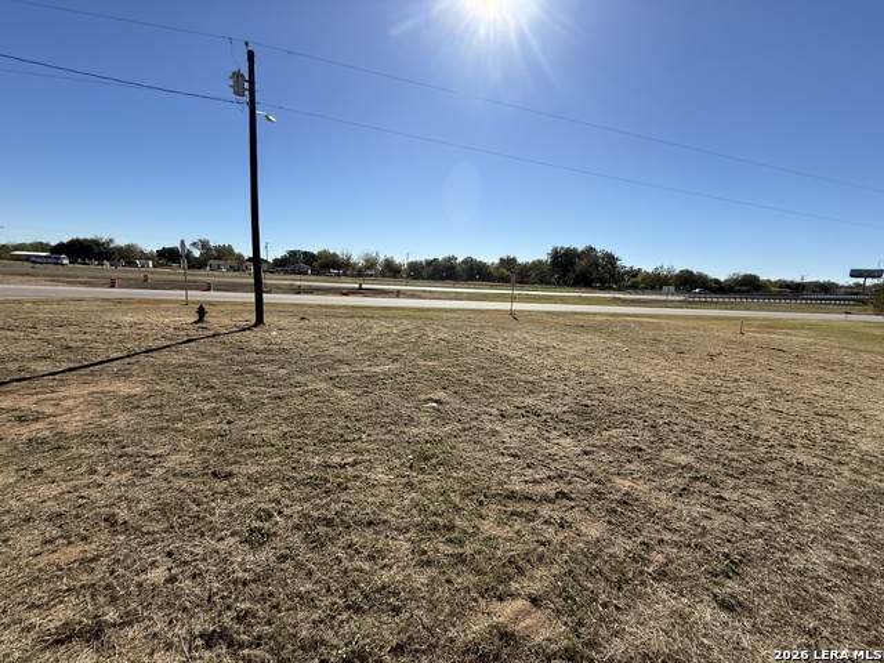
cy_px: 332
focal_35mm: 14
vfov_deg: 85.7
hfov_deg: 102.1
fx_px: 358
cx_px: 442
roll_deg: -0.2
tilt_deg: -10.2
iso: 50
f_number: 2.2
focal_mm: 2.22
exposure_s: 1/2841
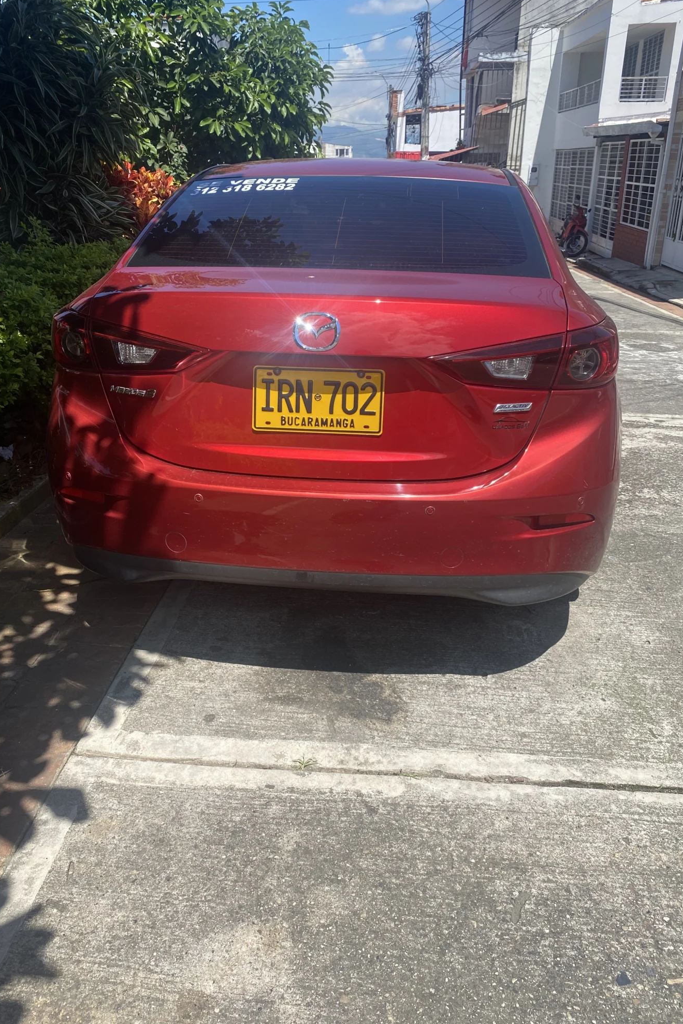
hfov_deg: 46.4
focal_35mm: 28
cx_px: 341
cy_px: 519
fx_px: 797
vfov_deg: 65.5
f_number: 1.8
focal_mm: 4.25
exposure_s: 1/2358
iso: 32
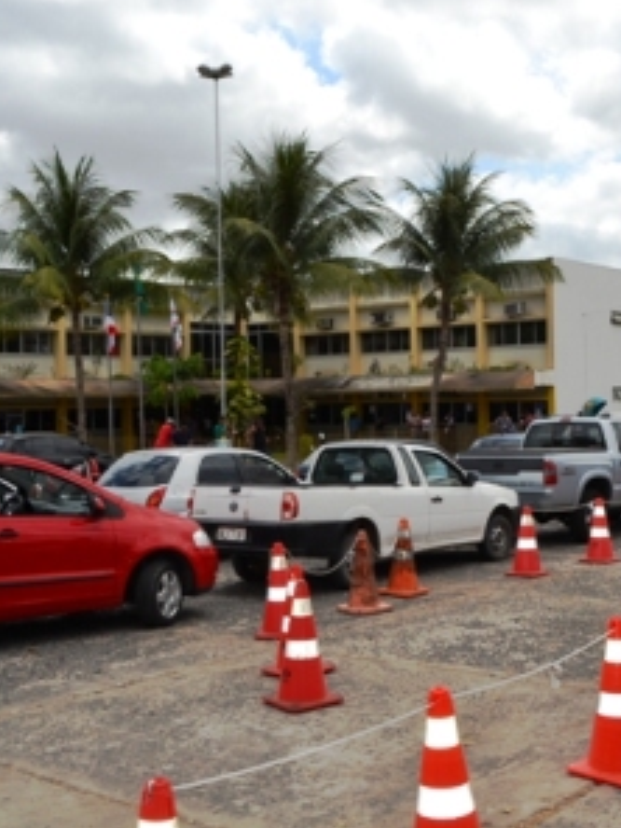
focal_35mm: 48
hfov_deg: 30.0
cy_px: 413
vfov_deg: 39.7
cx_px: 422
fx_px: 1148
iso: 100
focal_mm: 22
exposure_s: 1/200
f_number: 10
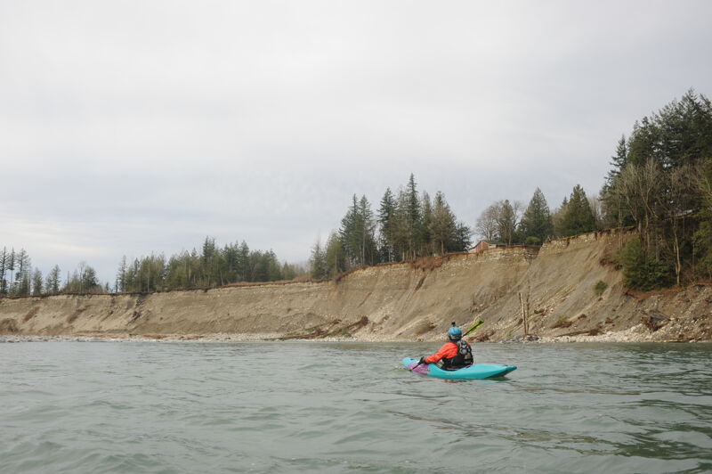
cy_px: 237
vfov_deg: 37.8
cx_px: 356
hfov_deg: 54.5
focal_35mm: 35
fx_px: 692
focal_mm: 35
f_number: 8
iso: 320
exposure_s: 1/250
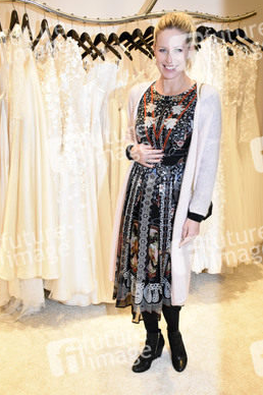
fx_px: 373
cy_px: 200
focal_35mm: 34
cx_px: 128
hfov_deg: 38.8
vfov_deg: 55.8
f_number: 6.3
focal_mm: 22
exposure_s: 1/60
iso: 3200
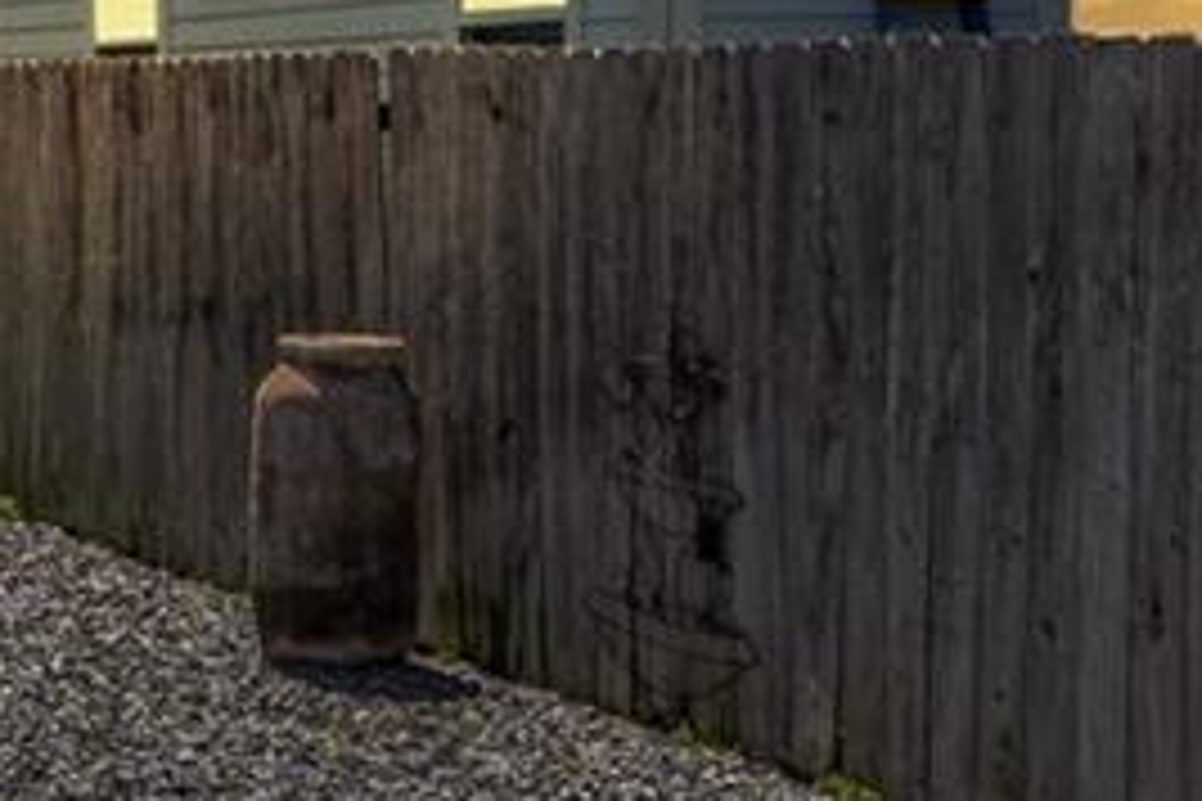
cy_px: 153
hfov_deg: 17.1
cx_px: -1026
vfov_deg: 14.2
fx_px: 3205
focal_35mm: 96
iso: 160
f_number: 9
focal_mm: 16
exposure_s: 1/4000
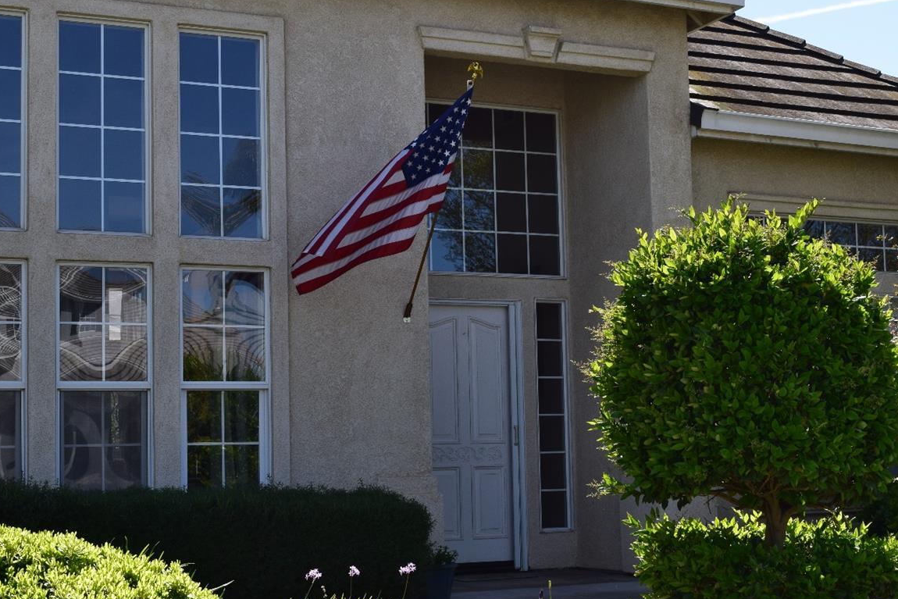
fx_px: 1513
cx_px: 437
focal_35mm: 61
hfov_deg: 33.1
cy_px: 337
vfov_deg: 22.4
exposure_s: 1/320
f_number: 10
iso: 400
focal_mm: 31
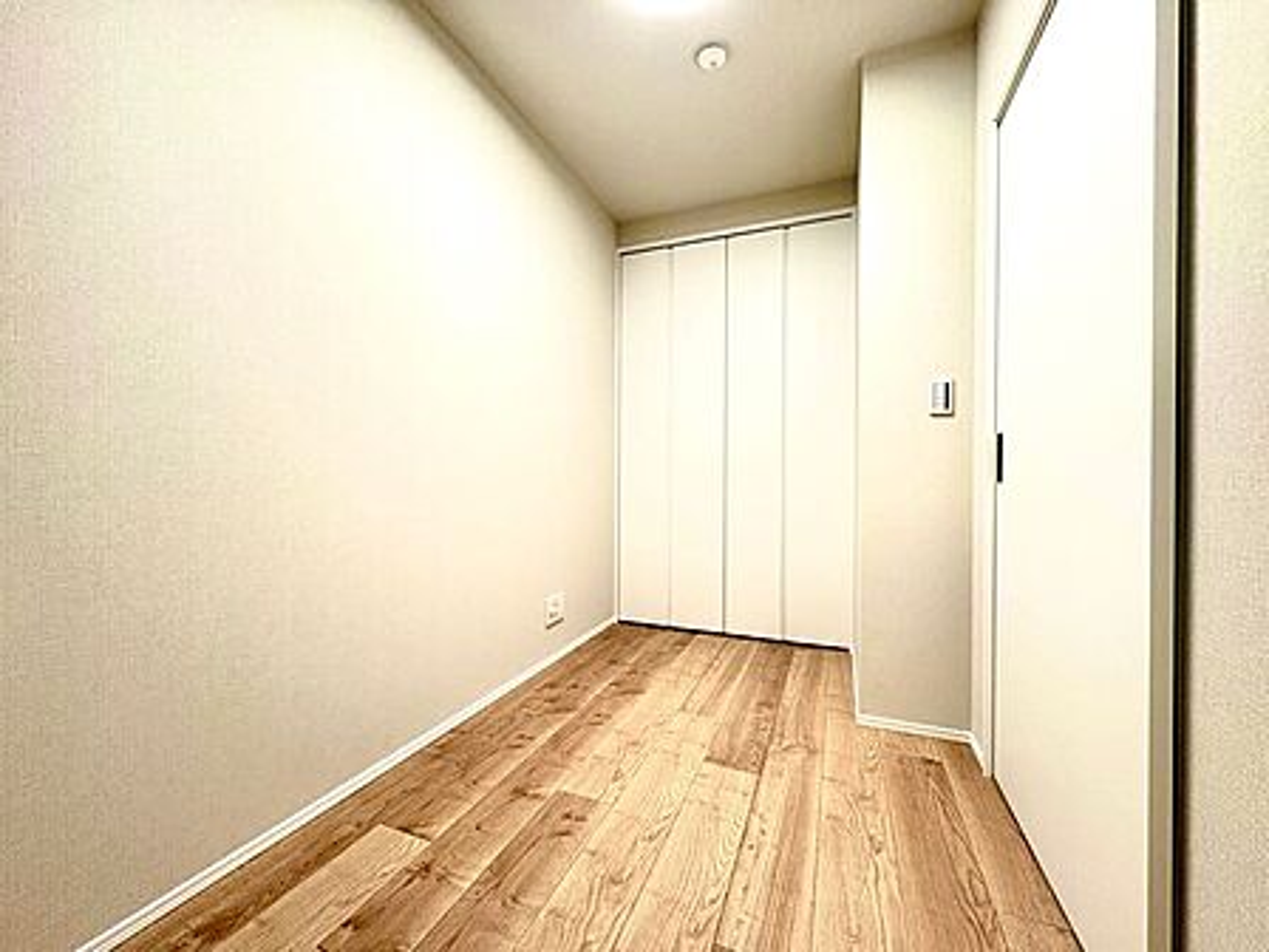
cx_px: 634
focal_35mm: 14
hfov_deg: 102.1
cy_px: 476
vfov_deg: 85.7
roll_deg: +0.5
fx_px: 513
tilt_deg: +0.4
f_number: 2.2
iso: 125
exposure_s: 1/50
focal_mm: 2.22
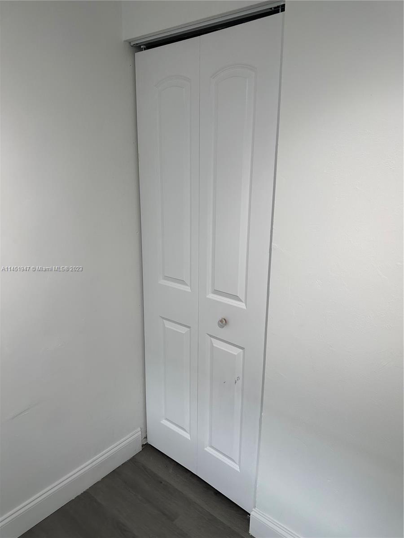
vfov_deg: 71.6
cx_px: 202
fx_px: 373
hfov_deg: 56.8
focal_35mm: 24
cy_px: 269
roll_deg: -2.7
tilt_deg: -20.4
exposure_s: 1/164
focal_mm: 6.86
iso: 100
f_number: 1.78
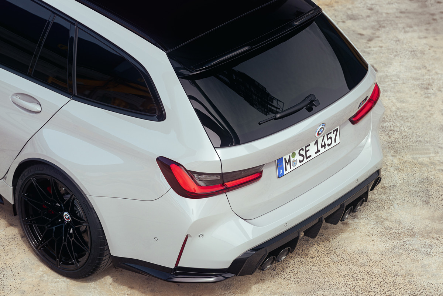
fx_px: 1661
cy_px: 148
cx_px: 222
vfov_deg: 10.2
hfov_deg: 15.2
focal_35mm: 135
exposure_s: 1/400
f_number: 5
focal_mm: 135
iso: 320
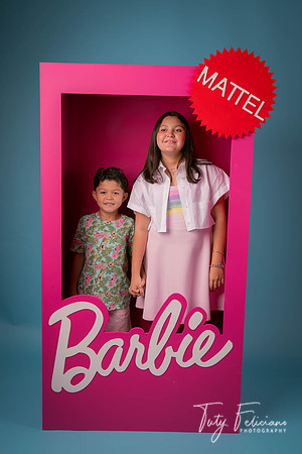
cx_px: 151
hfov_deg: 33.4
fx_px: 503
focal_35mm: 40
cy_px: 227
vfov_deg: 48.5
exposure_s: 1/125
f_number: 7.1
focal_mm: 40
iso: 125
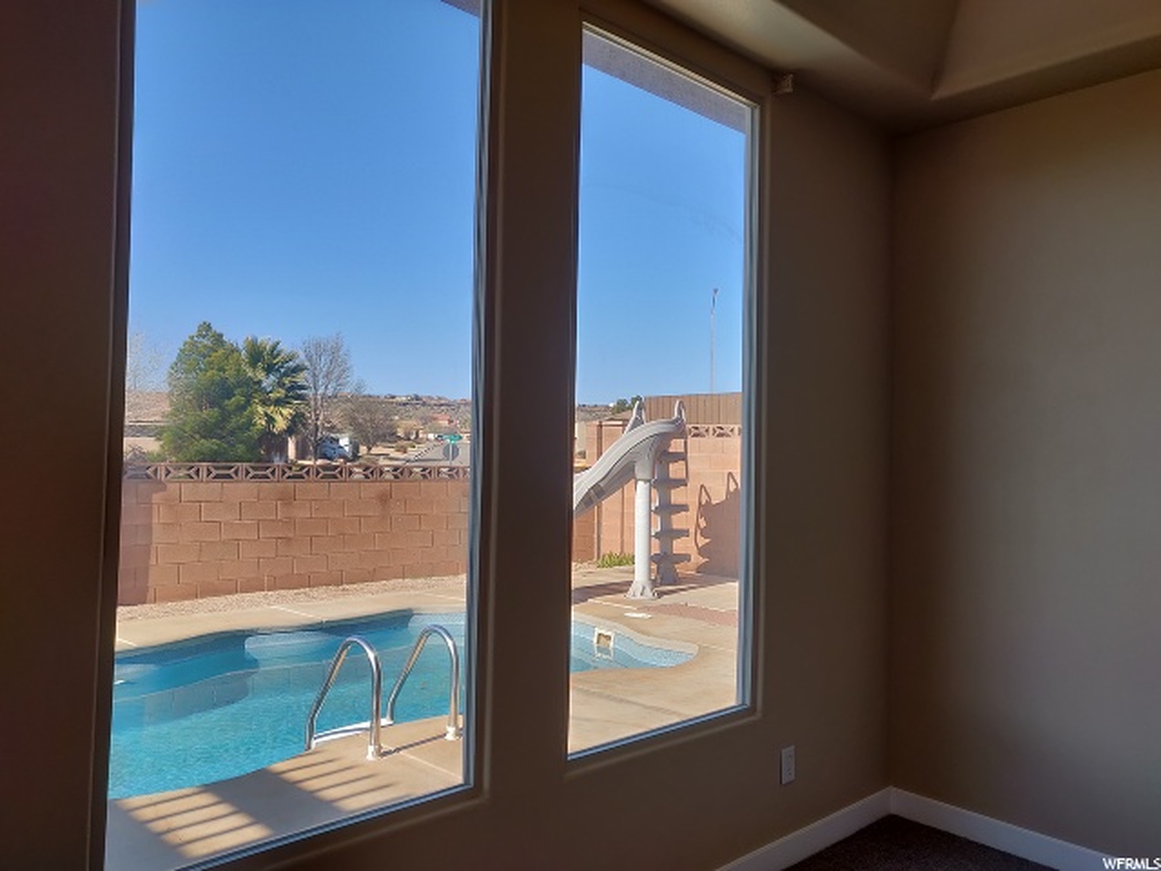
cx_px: 580
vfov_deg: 54.9
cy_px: 436
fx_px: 838
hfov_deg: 69.4
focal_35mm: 25
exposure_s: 1/100
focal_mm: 4.25
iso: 200
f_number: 1.7
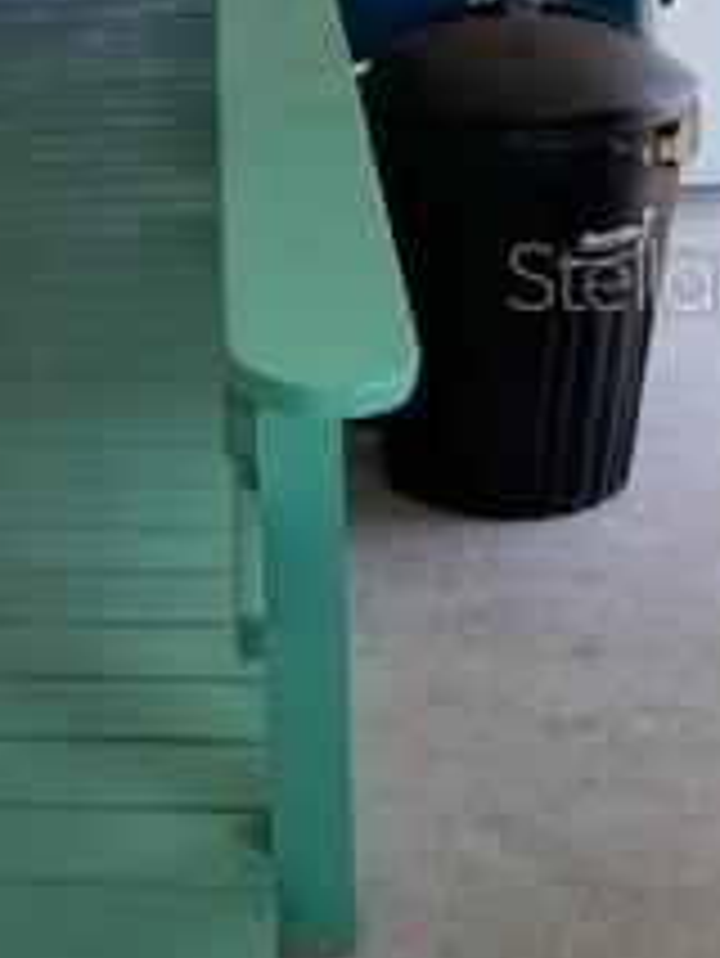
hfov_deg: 18.0
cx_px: -148
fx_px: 2161
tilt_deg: -13.5
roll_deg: +3.8
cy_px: 274
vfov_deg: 24.8
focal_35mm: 78
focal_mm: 4.2
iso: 32
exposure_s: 1/121
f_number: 1.6
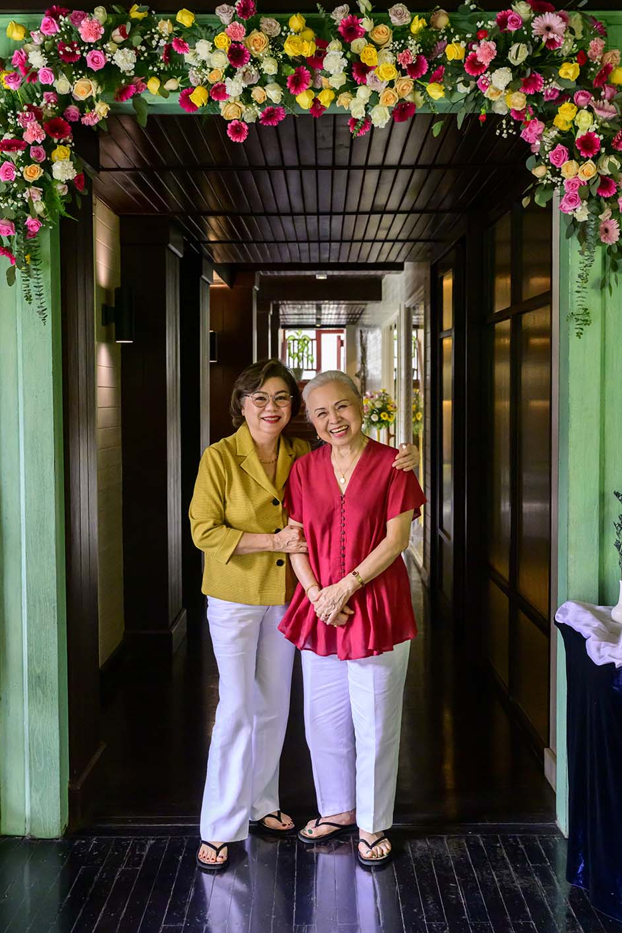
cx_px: 317
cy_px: 460
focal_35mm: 41
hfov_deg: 32.6
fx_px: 1062
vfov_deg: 47.4
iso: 7200
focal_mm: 40
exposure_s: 1/200
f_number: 5.6
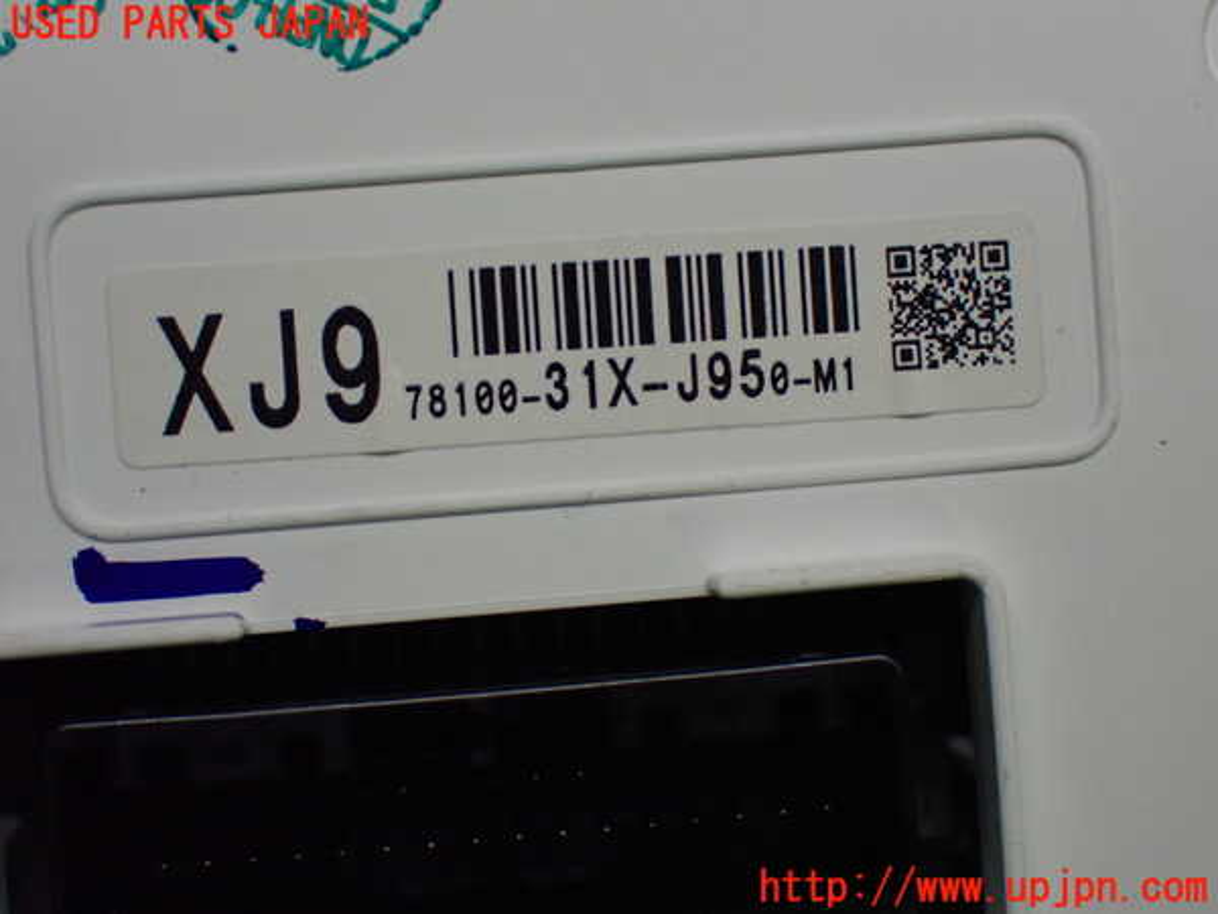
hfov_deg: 25.3
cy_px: 457
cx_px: 609
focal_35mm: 77
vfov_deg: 19.1
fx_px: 2709
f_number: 4.1
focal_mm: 13.65
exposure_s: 1/250
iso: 800
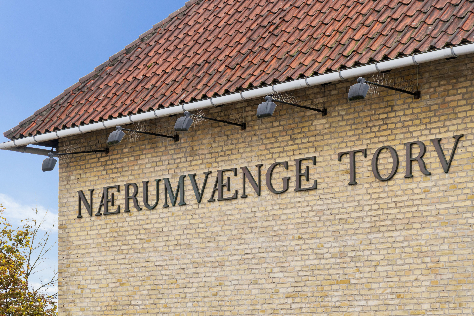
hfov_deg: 23.0
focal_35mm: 88
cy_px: 158
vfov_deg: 15.4
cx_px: 237
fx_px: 1165
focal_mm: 59
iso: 320
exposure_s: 1/1600
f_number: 4
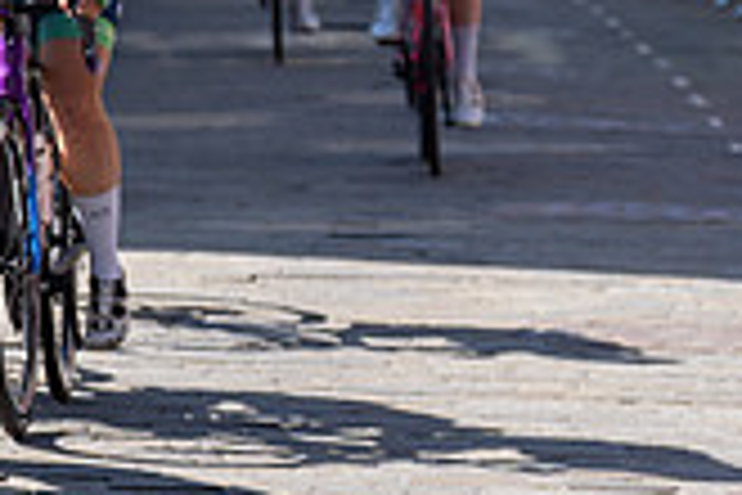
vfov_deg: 3.2
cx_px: -273
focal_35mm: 422
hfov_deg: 4.9
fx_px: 8697
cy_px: -215
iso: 100
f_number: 3.5
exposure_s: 1/1000
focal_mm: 79
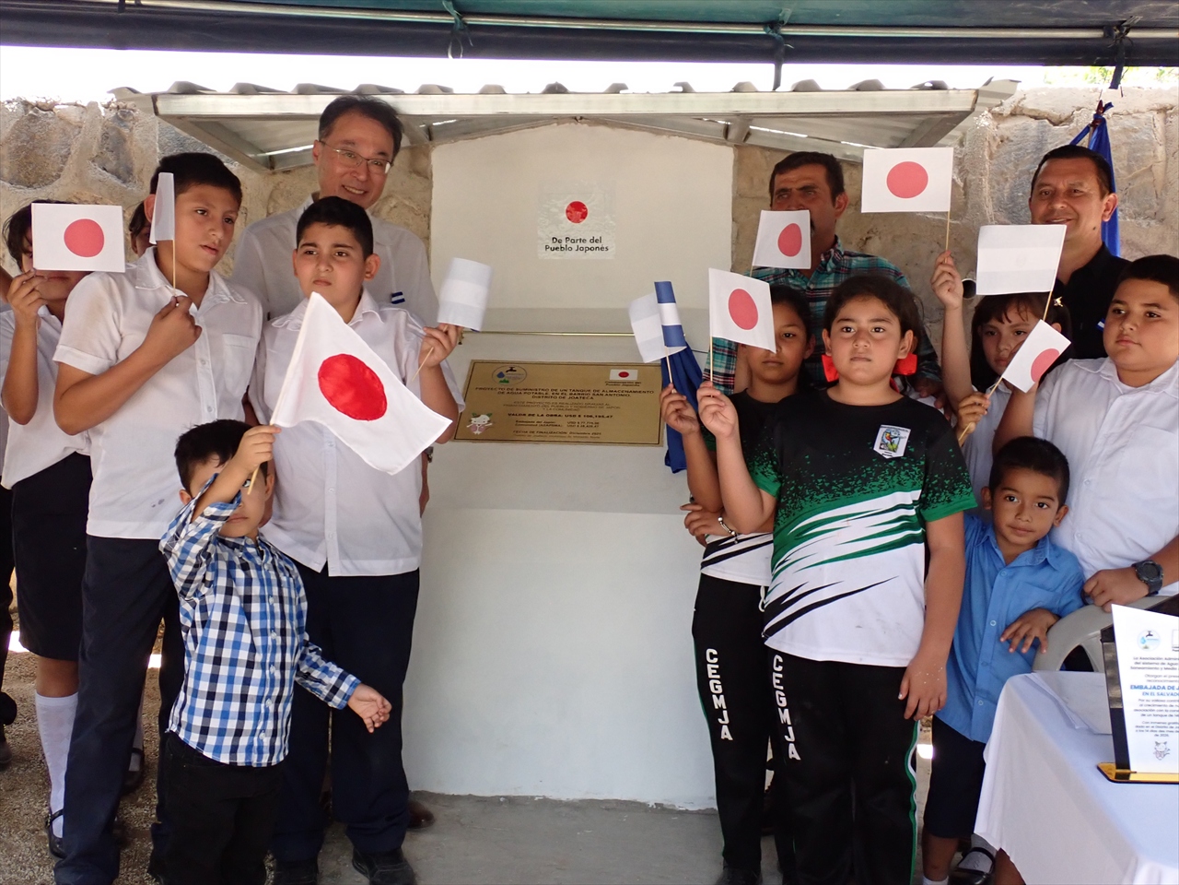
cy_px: 442
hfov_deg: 49.0
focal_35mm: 38
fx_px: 1294
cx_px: 590
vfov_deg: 37.7
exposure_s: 1/200
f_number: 3.5
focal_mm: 6.83
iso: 400
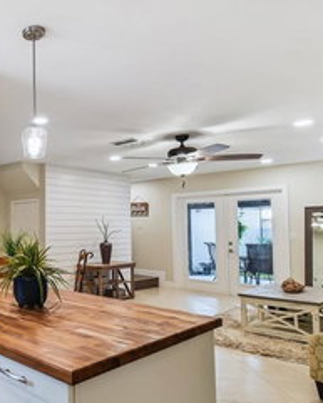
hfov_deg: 44.1
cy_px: 227
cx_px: 2
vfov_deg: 62.0
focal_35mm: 28
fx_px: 334
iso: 100
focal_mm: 10
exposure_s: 1/3.33
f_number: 7.1
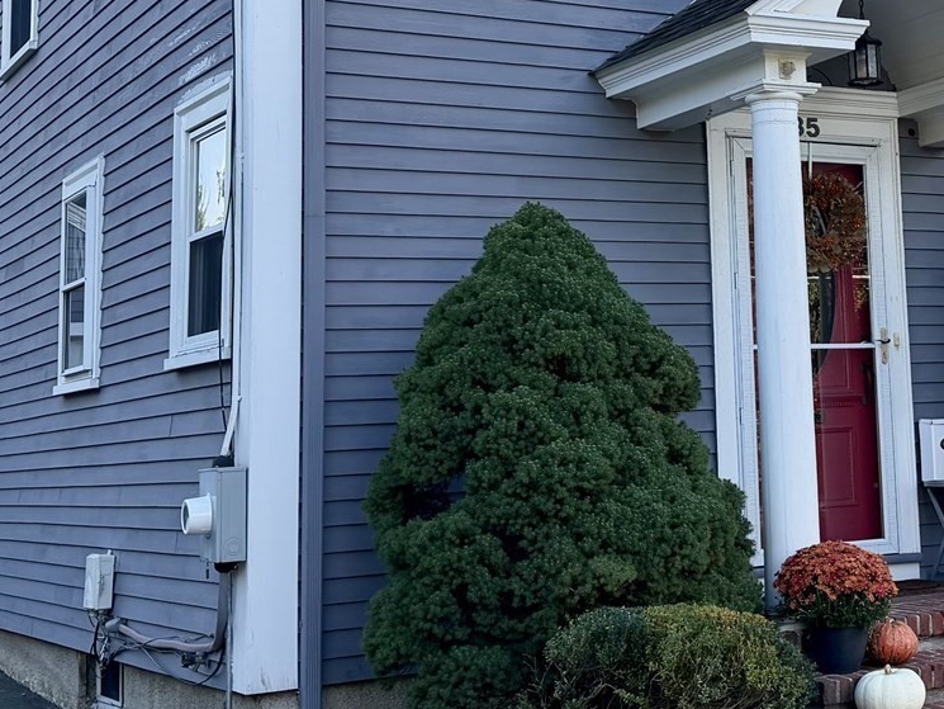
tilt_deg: +8.5
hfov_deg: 27.9
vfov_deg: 22.0
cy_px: 140
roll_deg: +3.3
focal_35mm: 66
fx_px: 1800
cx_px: 906
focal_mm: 6.76
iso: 100
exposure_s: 1/1337
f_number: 1.78
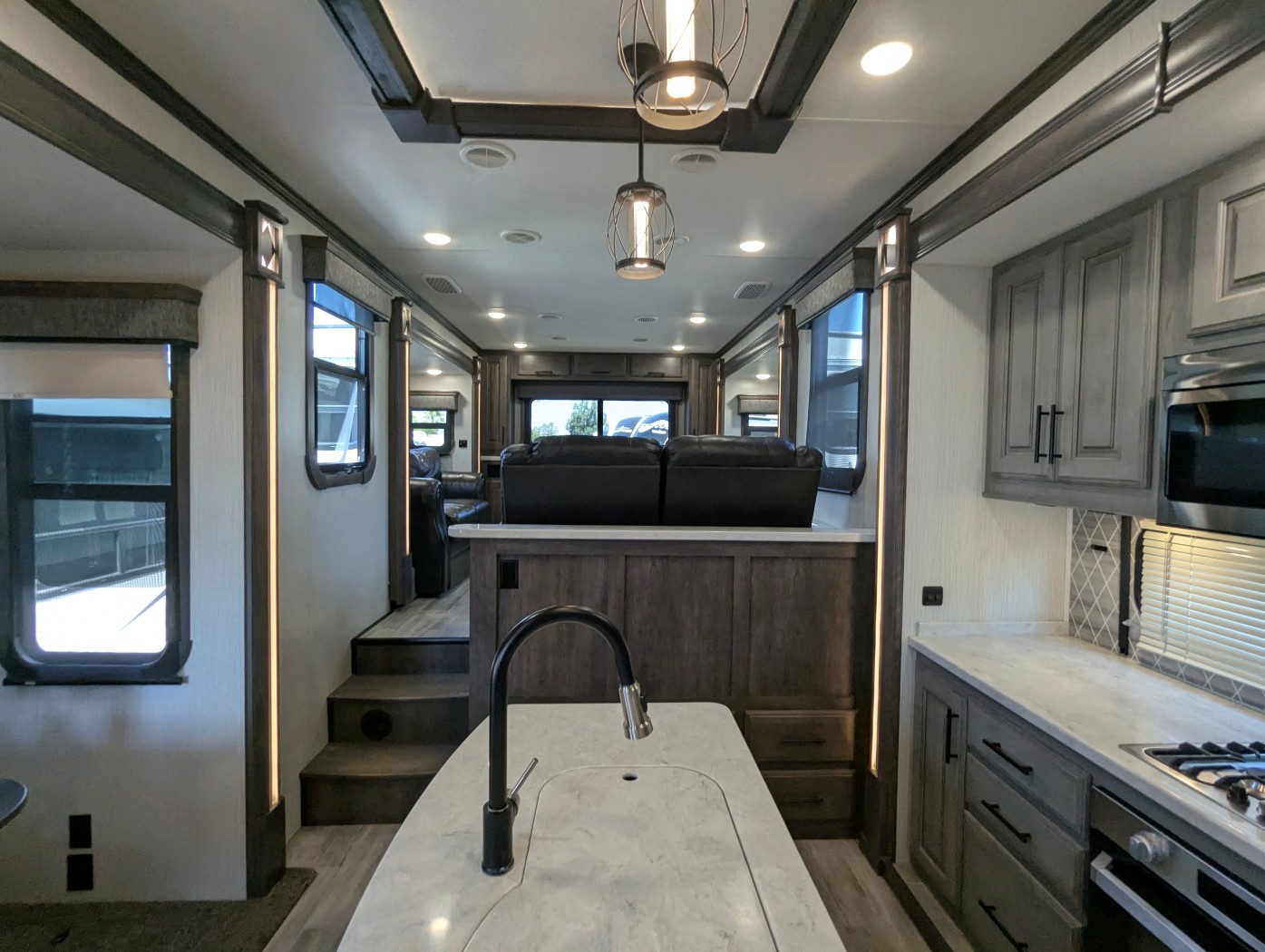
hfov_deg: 94.4
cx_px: 632
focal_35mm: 16
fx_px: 585
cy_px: 476
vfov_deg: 78.2
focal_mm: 2.35
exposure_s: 1/100
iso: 236
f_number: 2.2
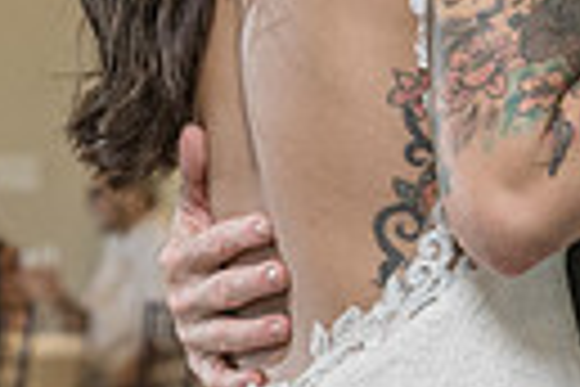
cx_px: 409
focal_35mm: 367
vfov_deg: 3.7
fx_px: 5912
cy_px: -354
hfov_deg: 5.6
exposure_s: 1/250
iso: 2000
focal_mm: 63
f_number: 4
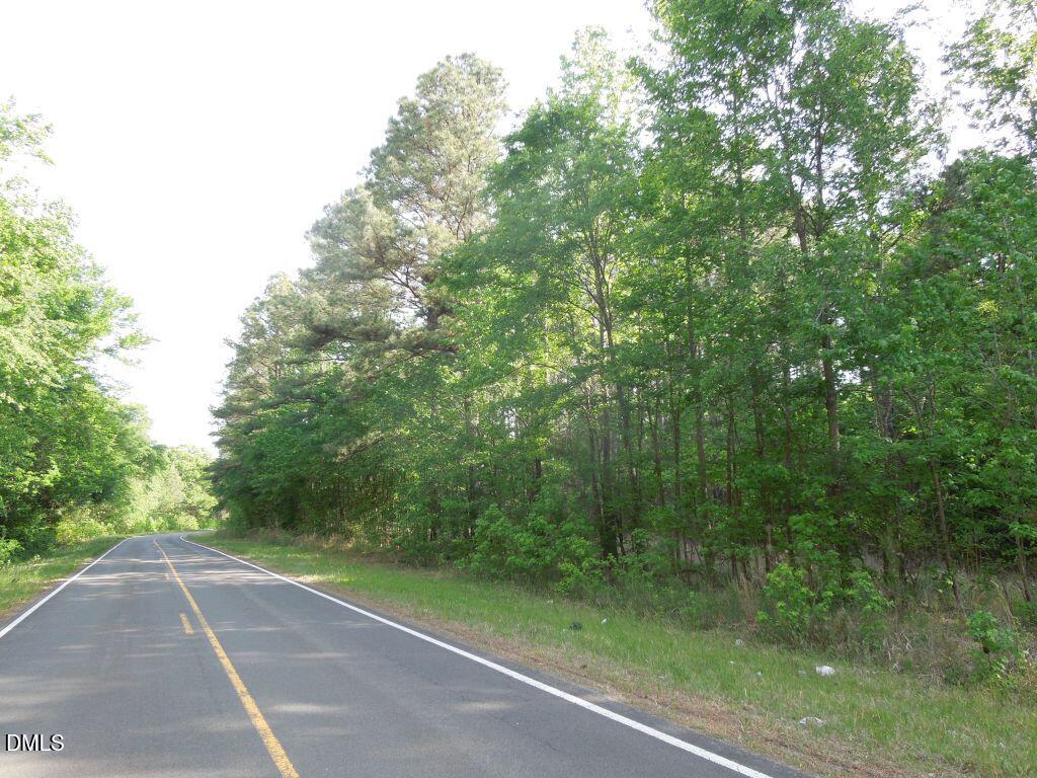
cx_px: 518
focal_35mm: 25
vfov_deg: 54.9
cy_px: 389
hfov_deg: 69.4
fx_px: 749
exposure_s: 1/125
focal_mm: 4.5
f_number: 3.3
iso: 100
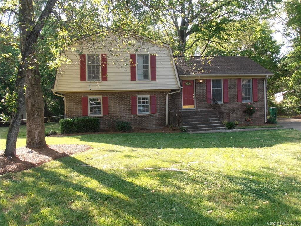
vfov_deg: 38.7
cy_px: 113
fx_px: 322
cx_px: 150
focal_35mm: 37
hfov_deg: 50.1
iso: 80
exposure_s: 1/100
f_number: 3.9
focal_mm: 6.61
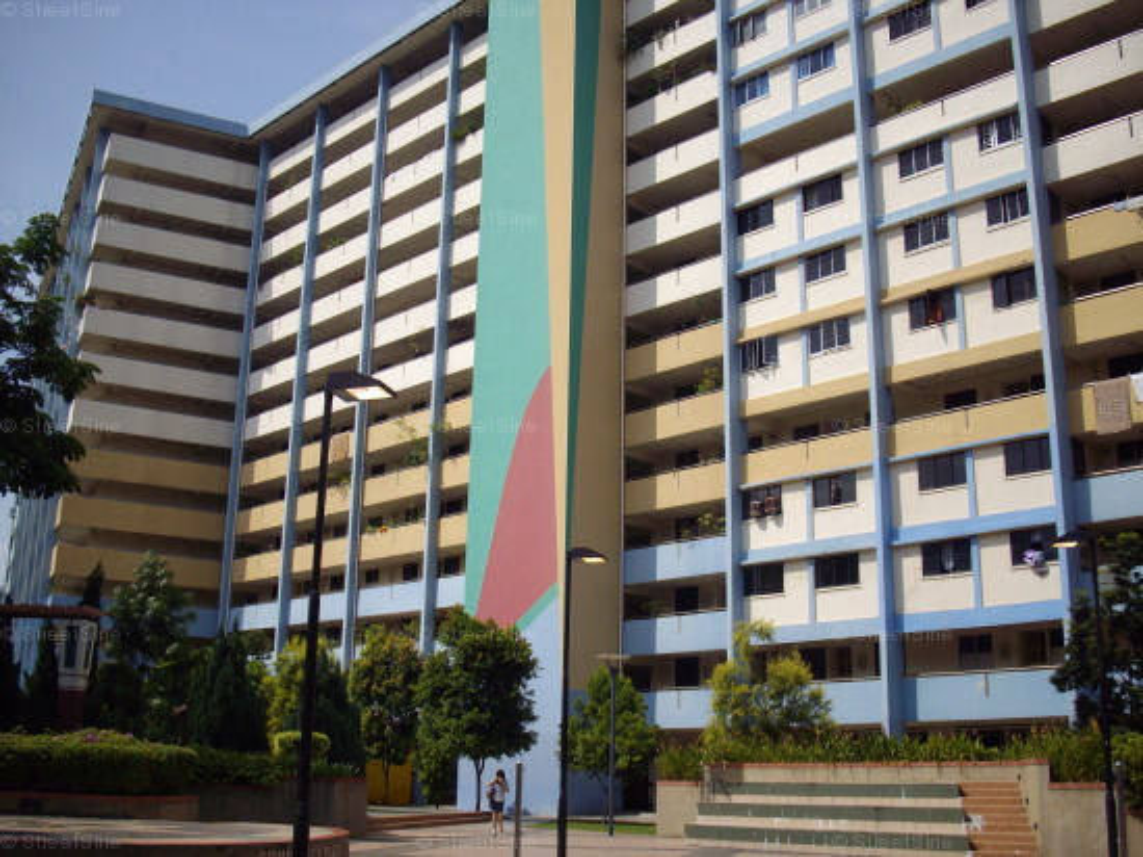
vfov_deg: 38.6
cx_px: 572
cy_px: 428
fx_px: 1221
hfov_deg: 50.2
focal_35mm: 37
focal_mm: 6.2
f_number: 5.6
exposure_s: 1/500
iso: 80
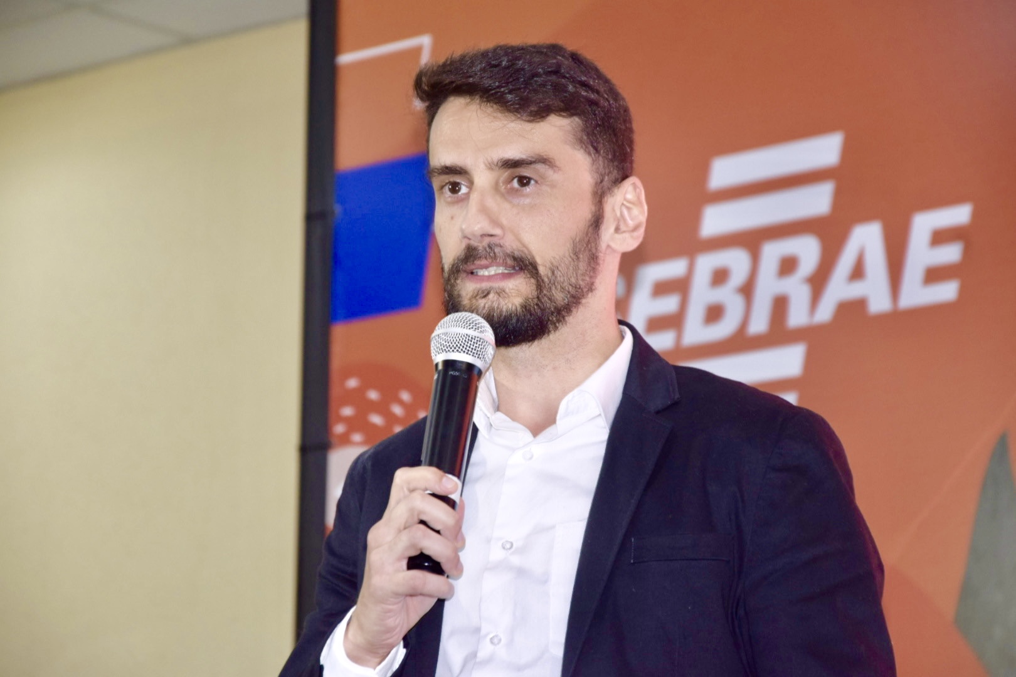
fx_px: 4445
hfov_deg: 13.0
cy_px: 338
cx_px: 508
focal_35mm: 158
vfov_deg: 8.7
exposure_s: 1/60
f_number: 5.6
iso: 900
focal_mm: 105
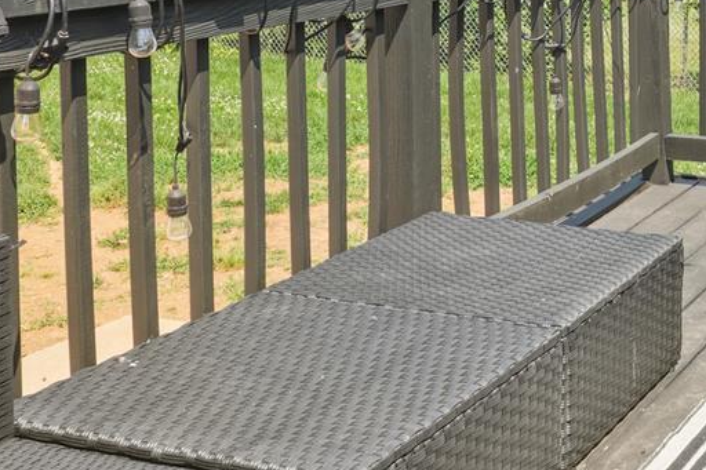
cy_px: -111
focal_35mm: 64
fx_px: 1255
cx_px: 852
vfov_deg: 19.8
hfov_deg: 27.5
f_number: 10
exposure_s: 1/30
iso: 100
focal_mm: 16
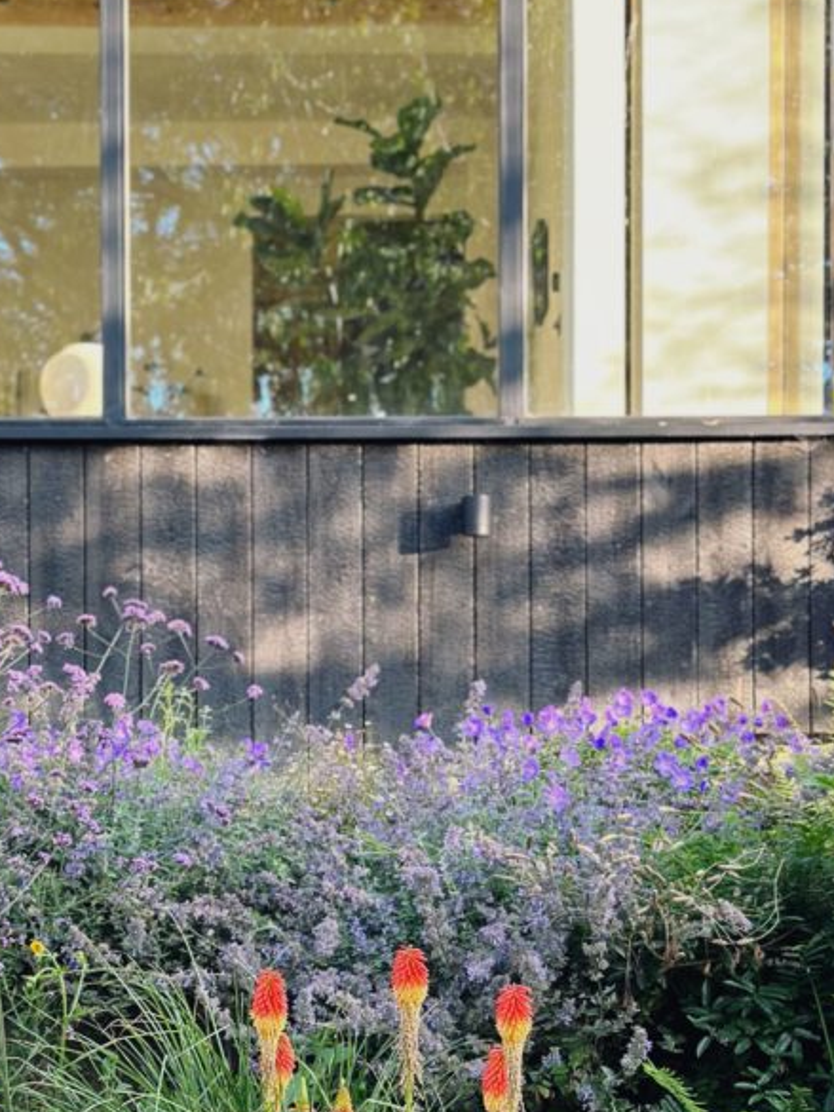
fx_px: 2697
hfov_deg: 17.5
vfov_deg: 23.2
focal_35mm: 84
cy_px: 736
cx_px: 306
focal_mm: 6.86
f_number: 1.78
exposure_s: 1/248
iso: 80
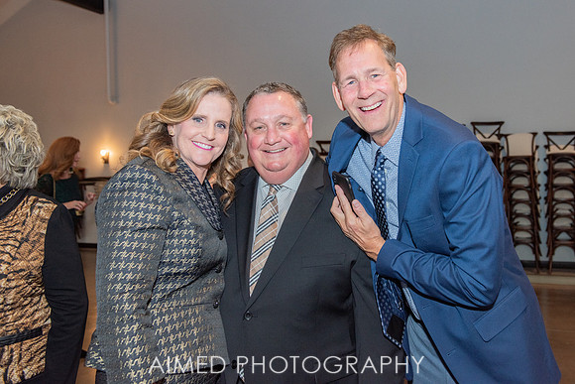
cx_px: 324
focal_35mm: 36
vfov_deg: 36.8
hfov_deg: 52.9
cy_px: 168
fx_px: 576
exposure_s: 1/250
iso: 800
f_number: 4
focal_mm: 32
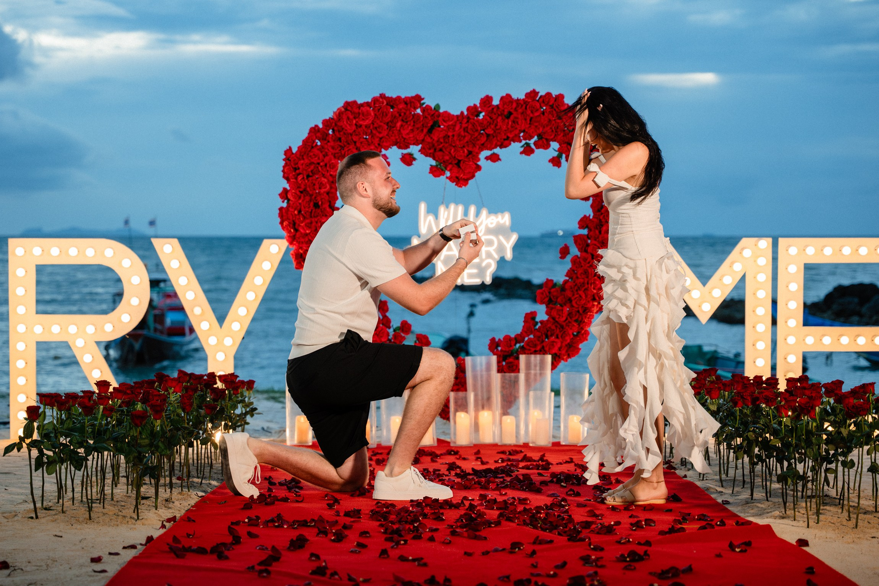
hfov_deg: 28.7
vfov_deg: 19.4
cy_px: 314
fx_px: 1718
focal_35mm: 70
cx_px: 408
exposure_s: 1/250
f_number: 2.8
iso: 1600
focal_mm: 65
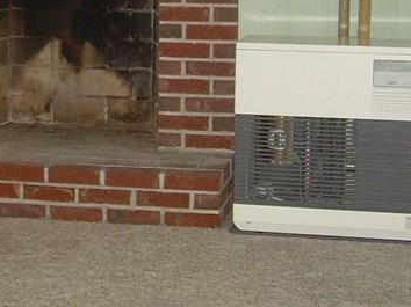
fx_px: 1305
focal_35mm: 110
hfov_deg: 17.7
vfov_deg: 13.2
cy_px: -36
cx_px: 58
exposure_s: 1/60
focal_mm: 6.3
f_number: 2.8
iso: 200
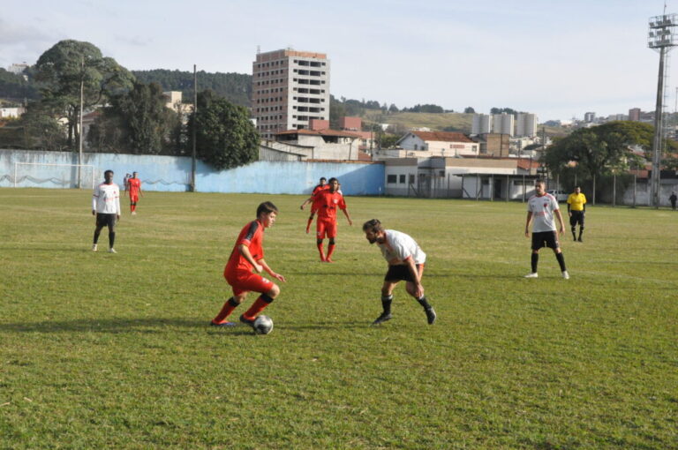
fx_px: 1185
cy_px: 225
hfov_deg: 31.9
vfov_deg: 21.5
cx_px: 339
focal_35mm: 63
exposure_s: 1/2500
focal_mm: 42
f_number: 10
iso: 2500
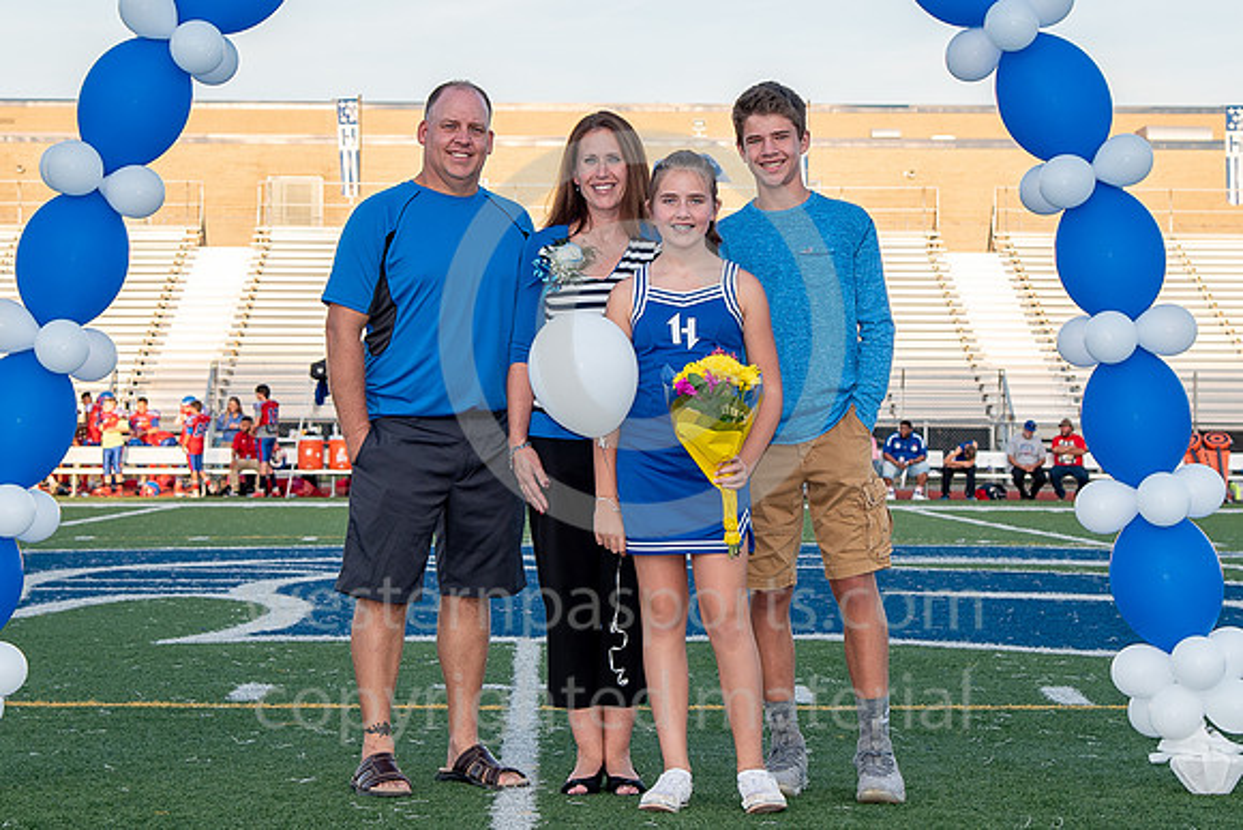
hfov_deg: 20.4
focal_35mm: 100
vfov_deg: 13.7
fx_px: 3455
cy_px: 236
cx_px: 608
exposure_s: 1/125
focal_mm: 52
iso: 100
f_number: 5.6
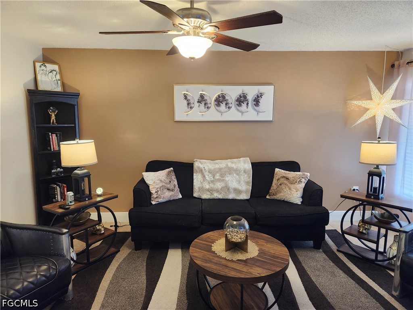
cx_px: 206
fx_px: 274
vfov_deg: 58.9
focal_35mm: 23
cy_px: 155
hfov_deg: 73.9
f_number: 1.8
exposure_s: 1/120
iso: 500
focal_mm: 5.4
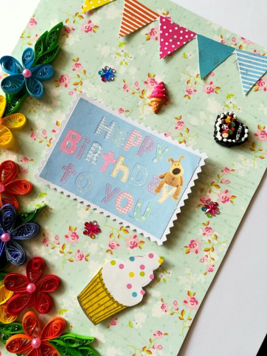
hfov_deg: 53.1
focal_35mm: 26
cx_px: 134
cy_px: 178
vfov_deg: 67.3
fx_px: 267
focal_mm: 3.83
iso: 80
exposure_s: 1/33.3
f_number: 2.2
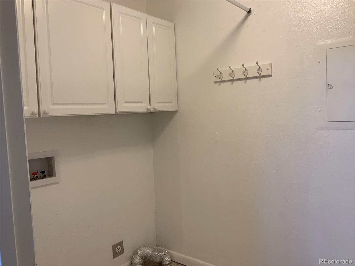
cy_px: 133
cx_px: 178
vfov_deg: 48.2
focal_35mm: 29
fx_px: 297
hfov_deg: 61.7
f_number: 1.8
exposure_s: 1/60
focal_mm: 3
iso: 50
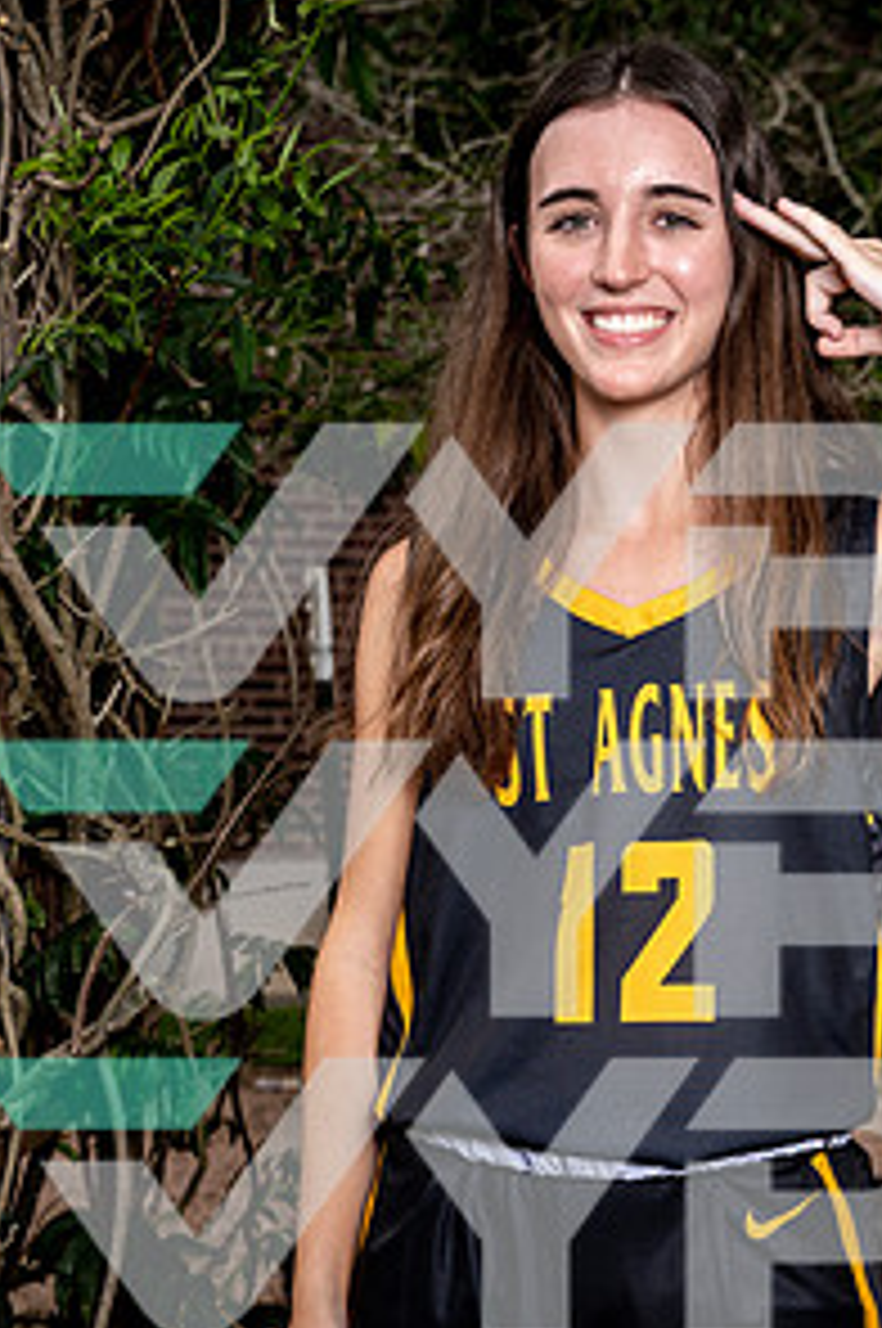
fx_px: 3094
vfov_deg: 24.1
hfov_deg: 16.2
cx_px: 644
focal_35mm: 84
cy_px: 882
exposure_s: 1/250
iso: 320
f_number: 5.6
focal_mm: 55
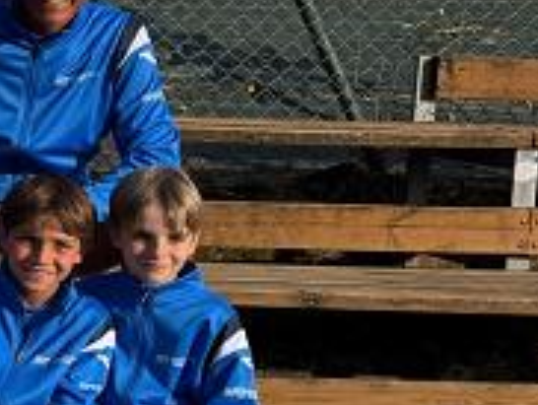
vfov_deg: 14.7
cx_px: -436
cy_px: 173
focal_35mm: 101
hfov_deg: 16.3
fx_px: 1572
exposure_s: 1/3021
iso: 80
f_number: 1.78
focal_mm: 6.76
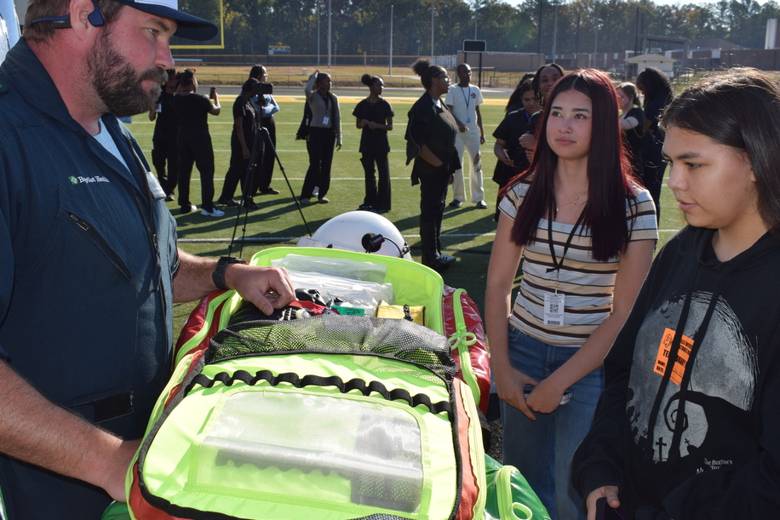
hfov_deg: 50.0
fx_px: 836
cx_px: 358
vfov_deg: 34.6
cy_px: 245
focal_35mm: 39
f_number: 13
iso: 100
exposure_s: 1/200
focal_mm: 23
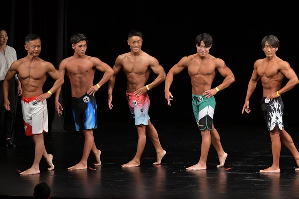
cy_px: 100
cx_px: 150
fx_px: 1868
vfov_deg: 6.1
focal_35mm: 225
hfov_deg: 9.2
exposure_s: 1/400
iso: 3200
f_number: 5.6
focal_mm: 150
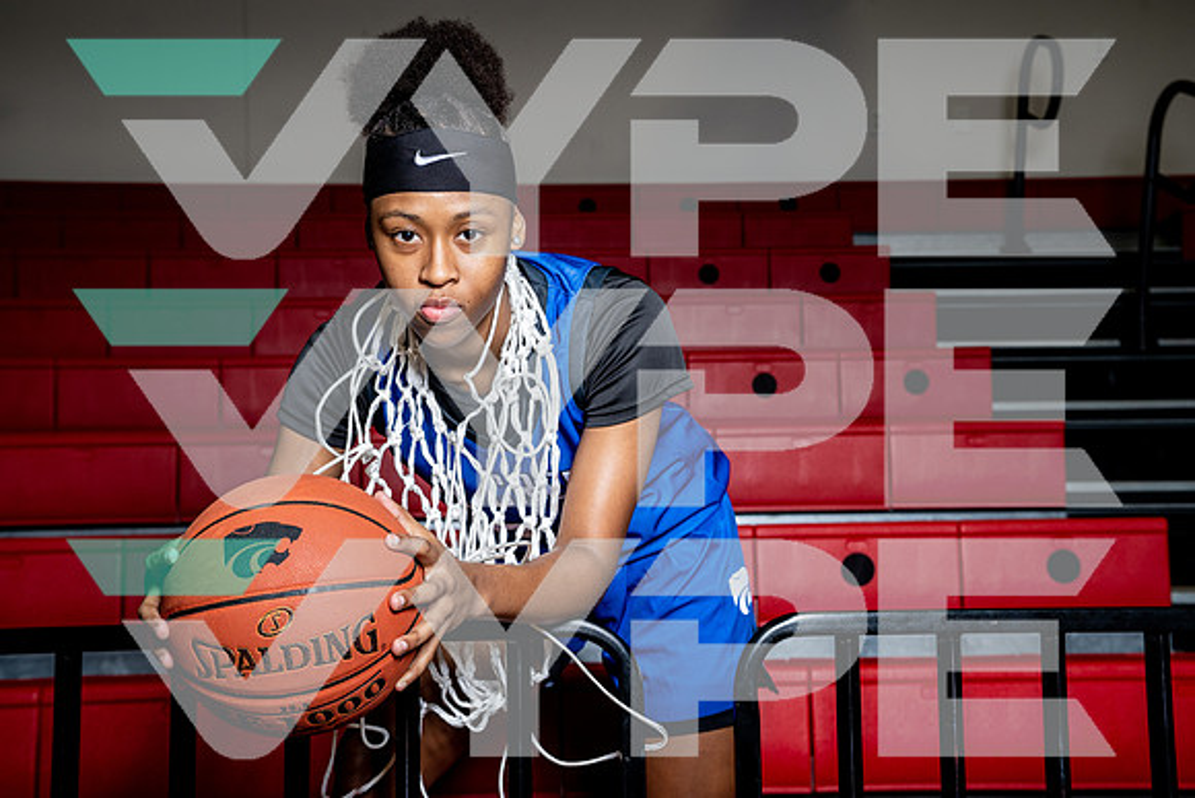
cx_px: 598
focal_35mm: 49
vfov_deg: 27.5
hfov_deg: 40.3
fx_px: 1627
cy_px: 399
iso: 320
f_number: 6.3
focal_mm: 49
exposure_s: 1/250
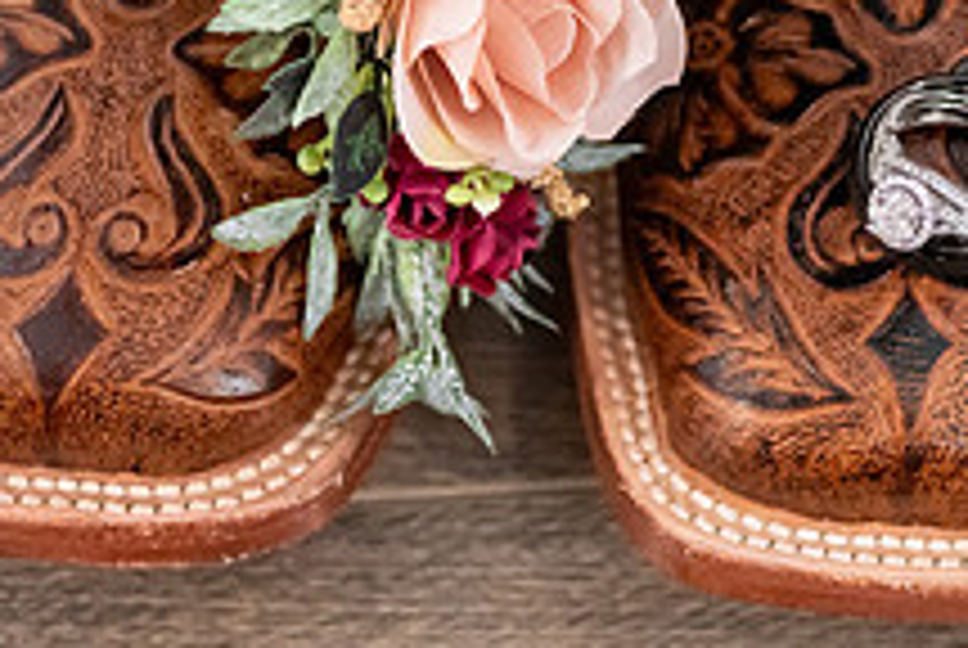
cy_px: 97
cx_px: 932
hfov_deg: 7.2
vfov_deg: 4.9
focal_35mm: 283
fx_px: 7620
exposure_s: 1/320
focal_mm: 105
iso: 6400
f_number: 5
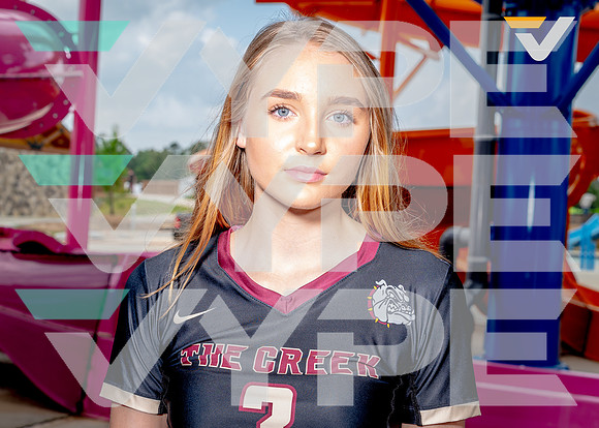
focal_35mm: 61
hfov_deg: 32.2
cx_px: 291
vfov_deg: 23.3
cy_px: 214
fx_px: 1036
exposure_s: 1/125
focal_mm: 56
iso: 100
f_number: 8
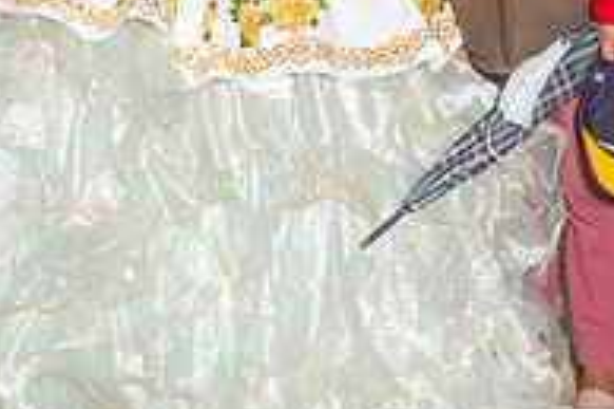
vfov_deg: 12.4
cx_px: 328
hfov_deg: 19.1
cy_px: -111
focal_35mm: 107
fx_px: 1823
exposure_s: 1/160
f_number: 7.1
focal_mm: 26
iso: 320
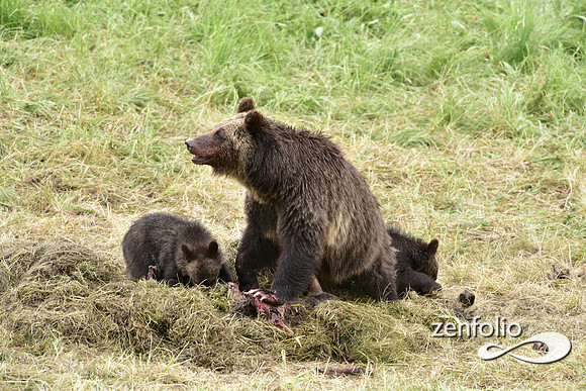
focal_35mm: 850
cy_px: 196
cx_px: 293
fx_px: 13839
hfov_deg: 2.4
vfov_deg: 1.6
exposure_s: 1/500
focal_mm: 850
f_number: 7.1
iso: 1000
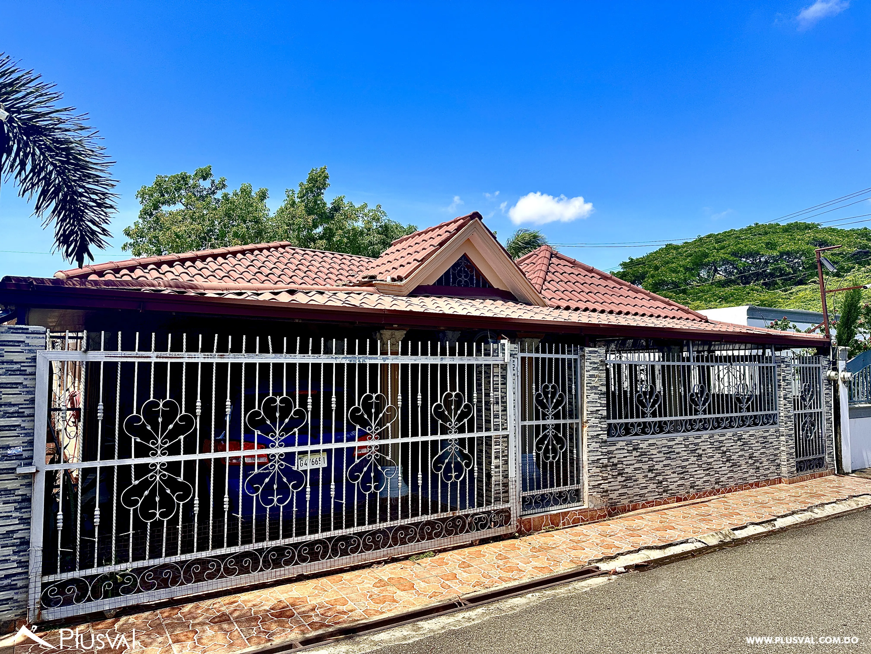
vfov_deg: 56.8
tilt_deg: +5.4
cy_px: 327
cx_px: 436
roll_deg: +0.1
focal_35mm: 24
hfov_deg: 71.6
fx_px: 604
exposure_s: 1/3155
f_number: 1.78
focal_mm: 6.86
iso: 80
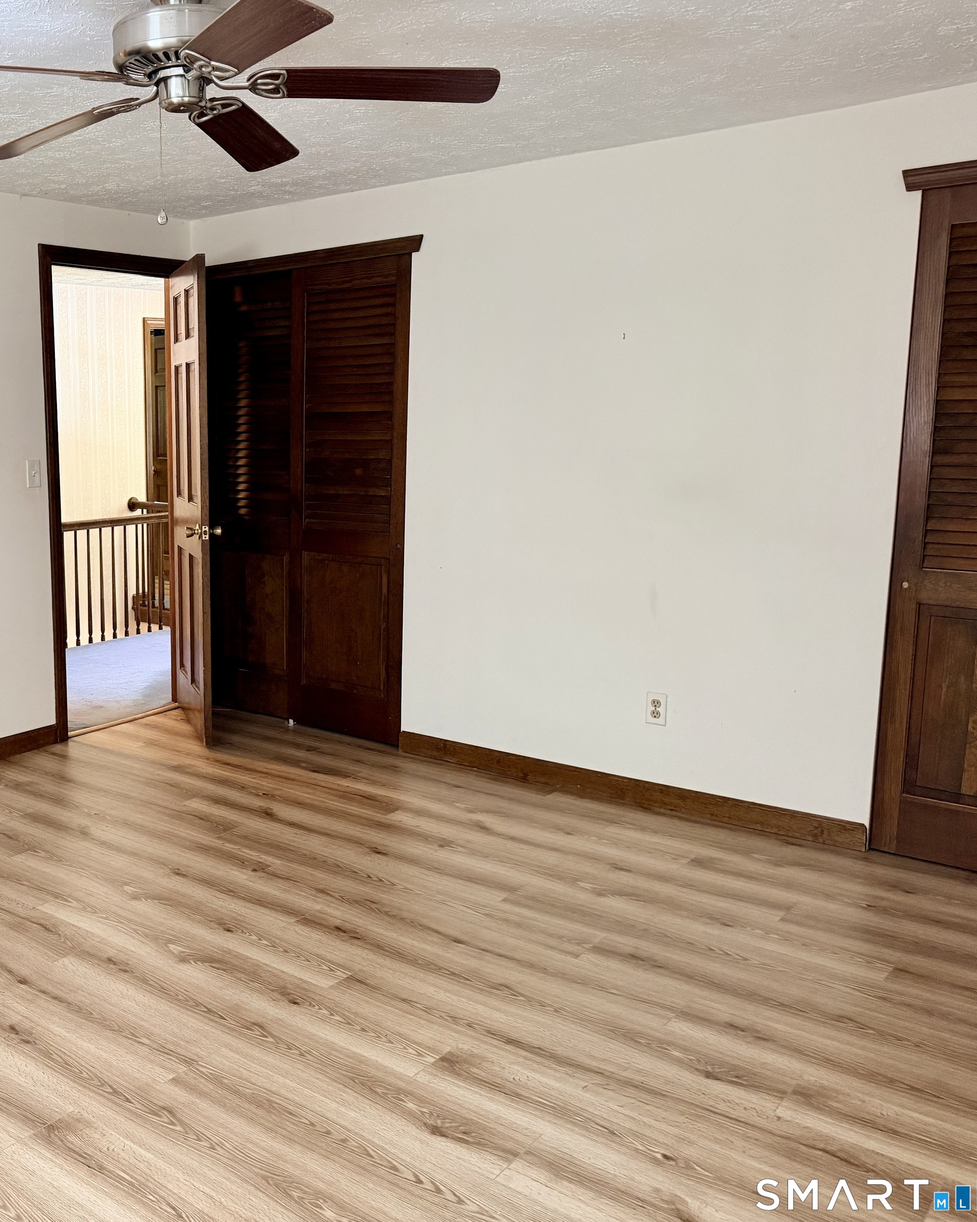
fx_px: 1157
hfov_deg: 43.3
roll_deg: +1.2
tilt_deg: -9.1
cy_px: 597
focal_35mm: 32
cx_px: 170
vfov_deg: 55.7
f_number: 1.78
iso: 400
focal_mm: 6.76
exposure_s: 1/60
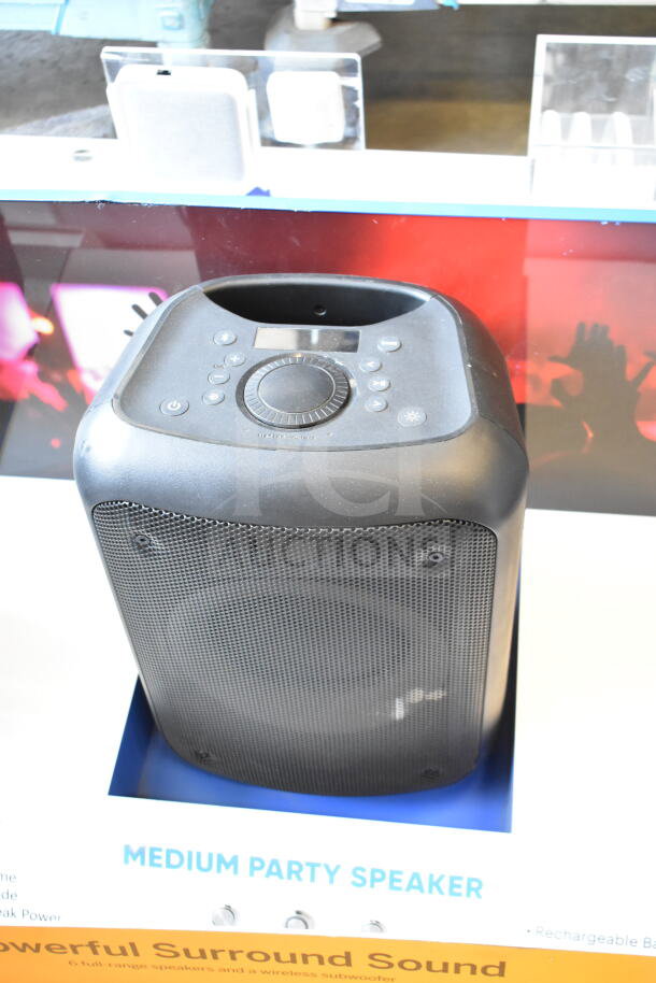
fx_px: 1188
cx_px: 328
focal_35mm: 44
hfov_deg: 30.9
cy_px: 492
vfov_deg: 44.9
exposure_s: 1/50
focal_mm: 29
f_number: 4.2
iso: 3200
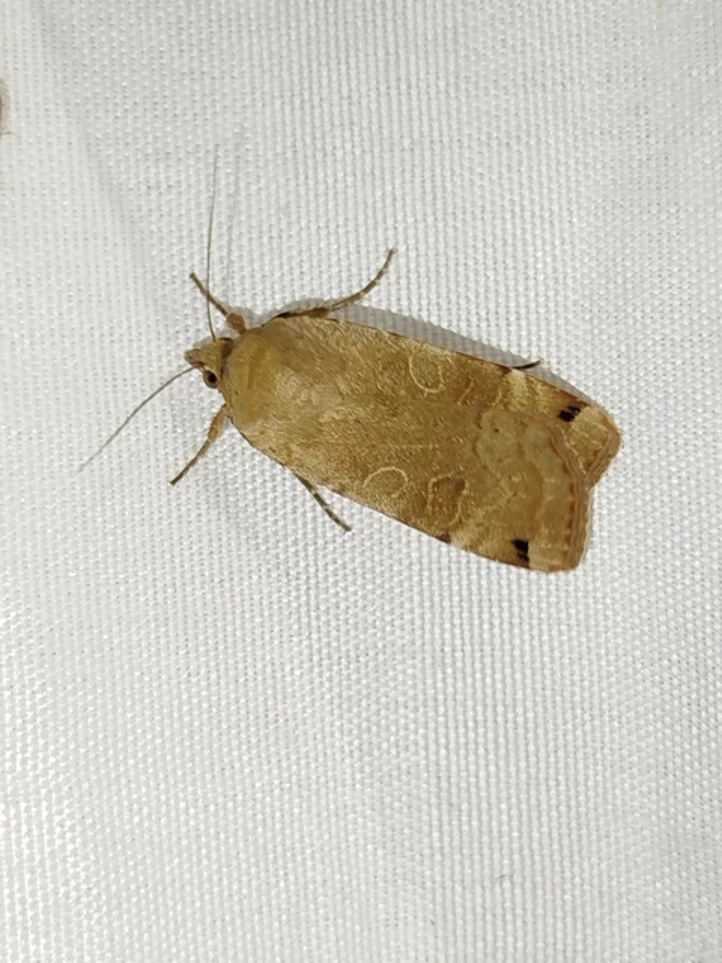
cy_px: 482
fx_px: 1863
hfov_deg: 21.9
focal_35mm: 67
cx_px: 361
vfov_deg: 29.0
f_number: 1.7
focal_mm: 5.31
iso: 80
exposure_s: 1/50
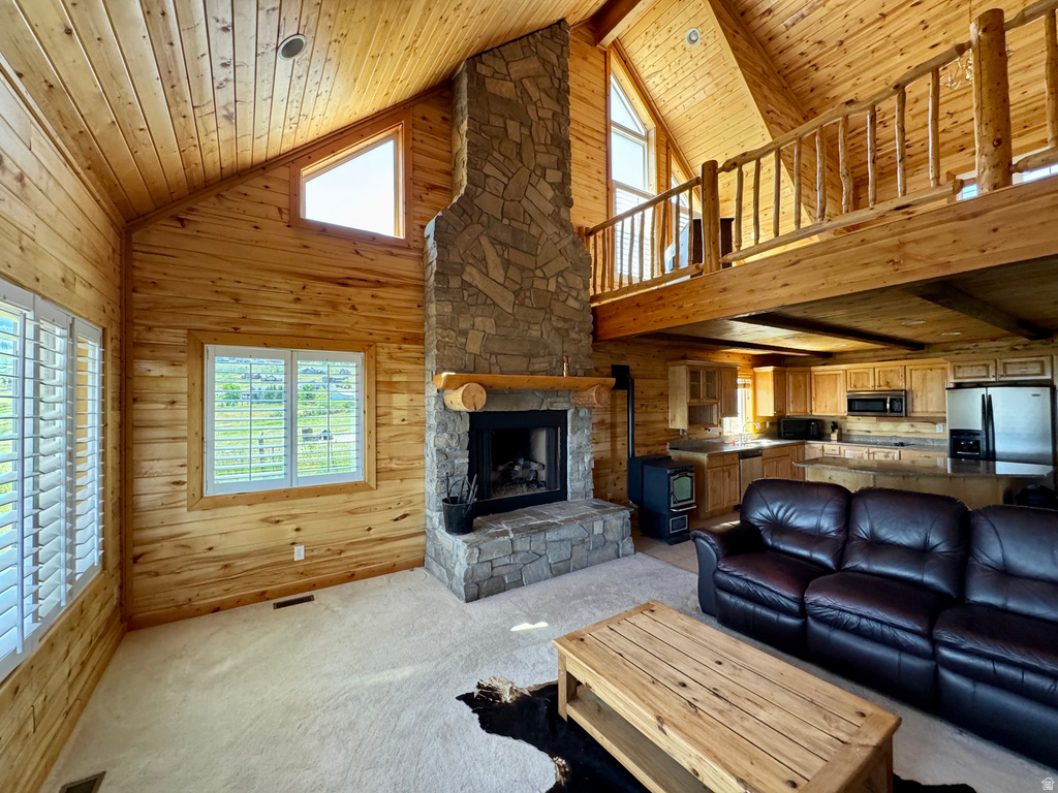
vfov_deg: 85.7
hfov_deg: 102.1
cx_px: 529
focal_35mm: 14
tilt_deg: +1.4
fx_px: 428
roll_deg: -0.2
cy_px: 396
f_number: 2.2
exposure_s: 1/97
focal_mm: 2.22
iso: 320
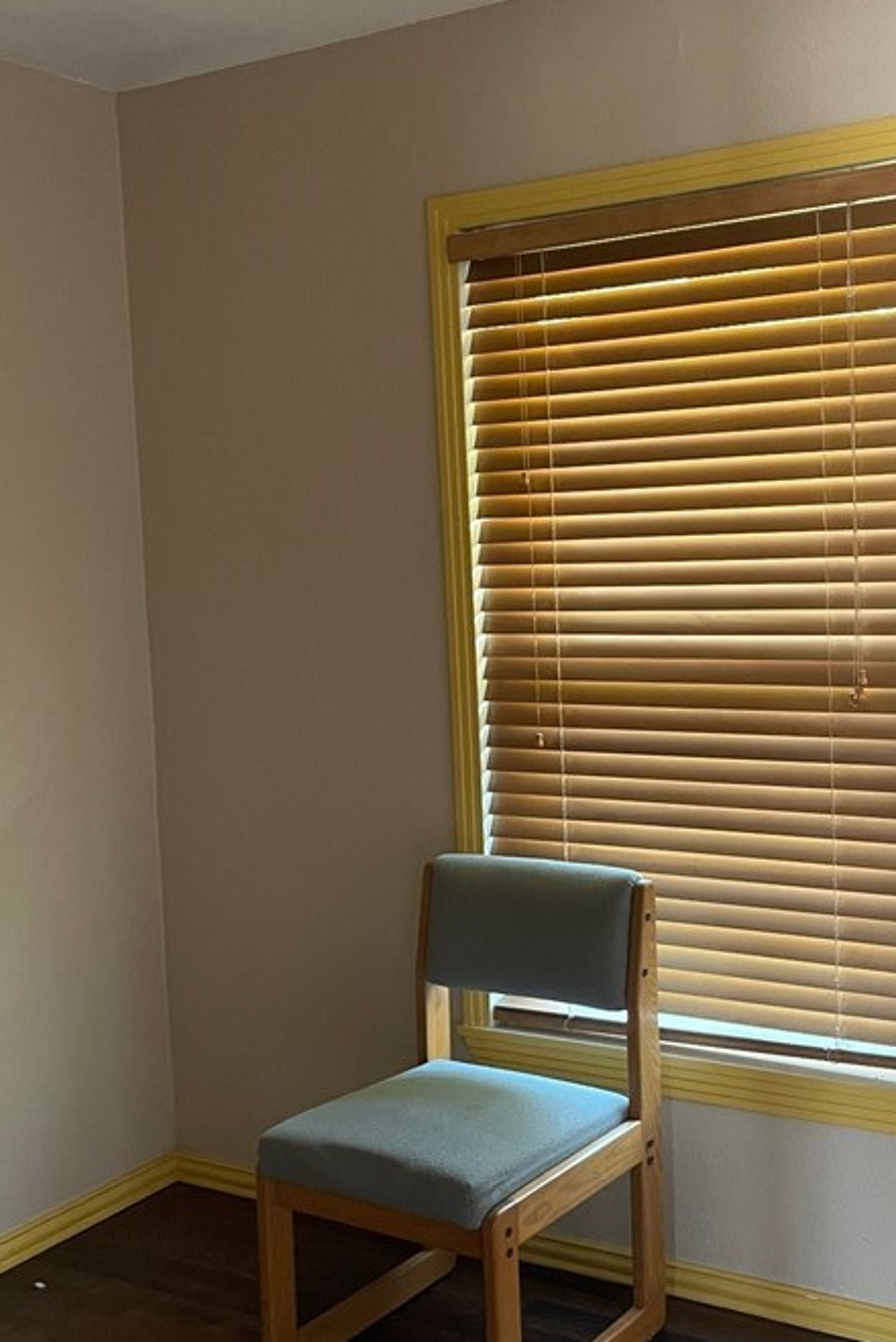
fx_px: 1566
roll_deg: +2.3
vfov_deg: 46.4
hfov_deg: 31.7
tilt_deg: -2.9
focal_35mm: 42
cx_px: 578
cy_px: 662
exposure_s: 1/60
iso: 500
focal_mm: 5.1
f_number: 1.6
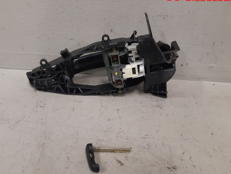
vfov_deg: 44.2
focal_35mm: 32
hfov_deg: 56.8
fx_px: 214
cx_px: 110
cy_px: 84
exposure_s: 1/50
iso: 160
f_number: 1.7
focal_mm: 3.93
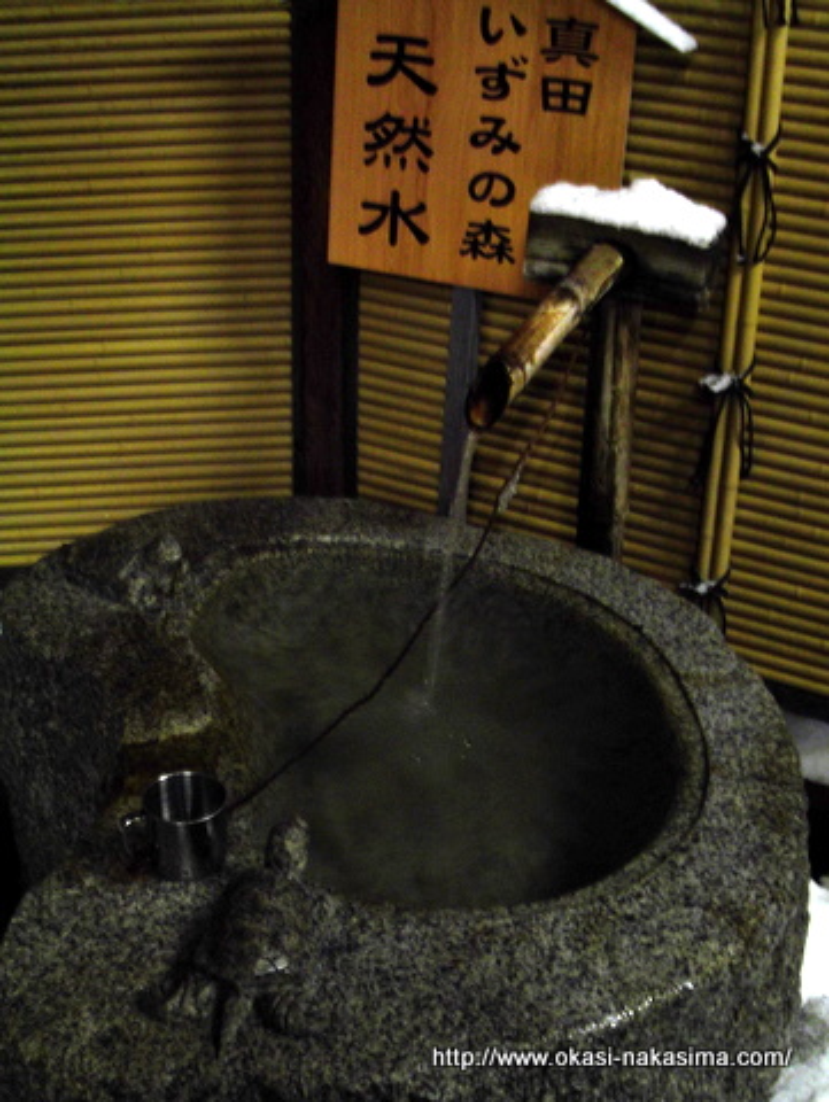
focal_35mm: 45
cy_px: 551
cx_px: 414
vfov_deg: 42.0
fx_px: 1434
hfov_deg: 32.2
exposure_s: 1/4
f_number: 4.3
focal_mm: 8.2
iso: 100
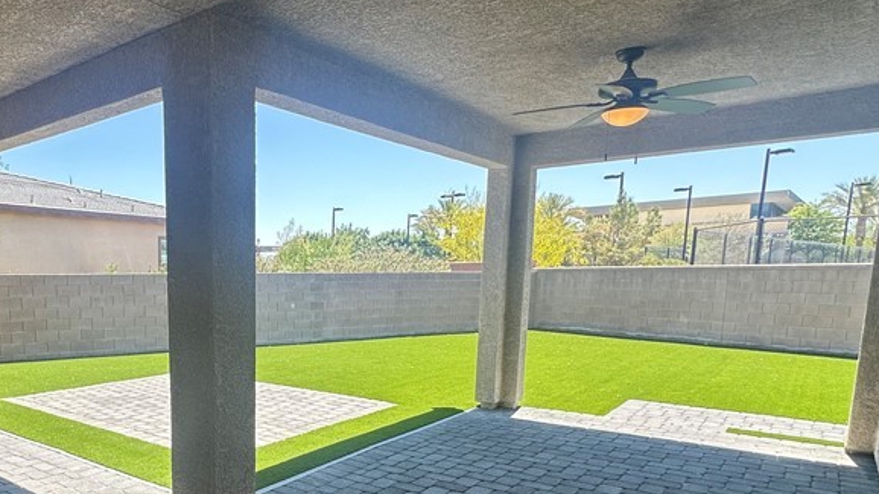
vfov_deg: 41.7
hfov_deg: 65.3
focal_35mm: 27
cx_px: 211
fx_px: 629
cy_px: 366
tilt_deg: -8.2
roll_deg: +0.7
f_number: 2.2
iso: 40
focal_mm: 2.22
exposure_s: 1/319
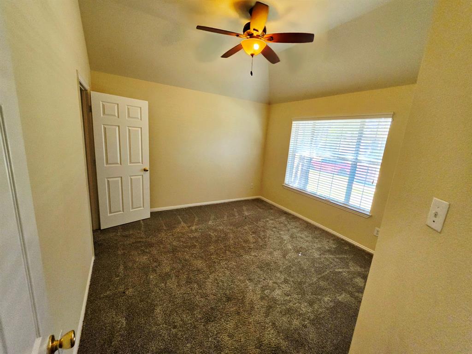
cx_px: 236
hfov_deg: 106.2
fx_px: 177
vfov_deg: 89.9
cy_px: 177
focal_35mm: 13
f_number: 1.9
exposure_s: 1/120
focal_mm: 2.2
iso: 250
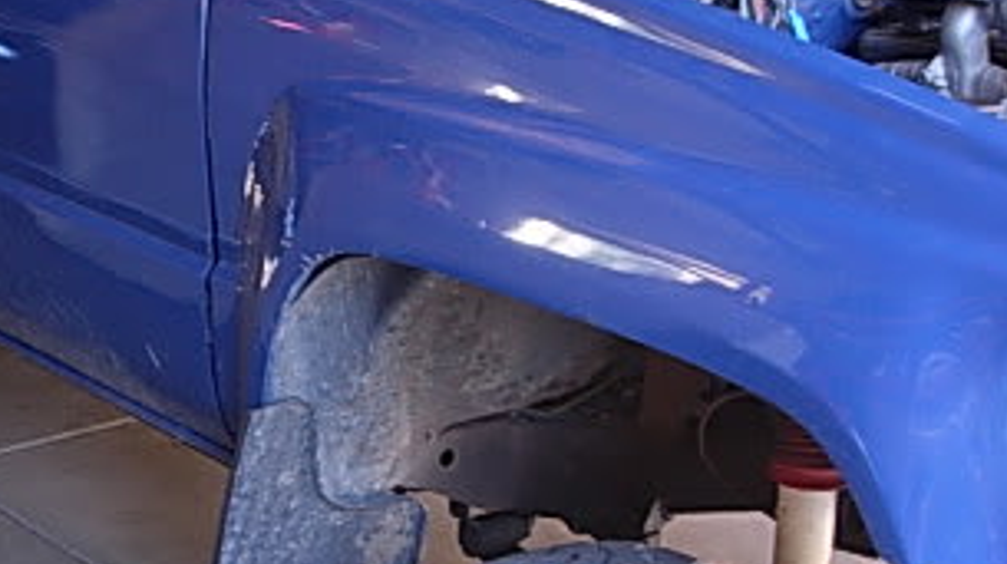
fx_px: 2321
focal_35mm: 87
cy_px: 323
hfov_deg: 24.5
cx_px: 459
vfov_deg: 13.9
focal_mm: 7.8
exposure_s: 1/17
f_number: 2.8
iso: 64
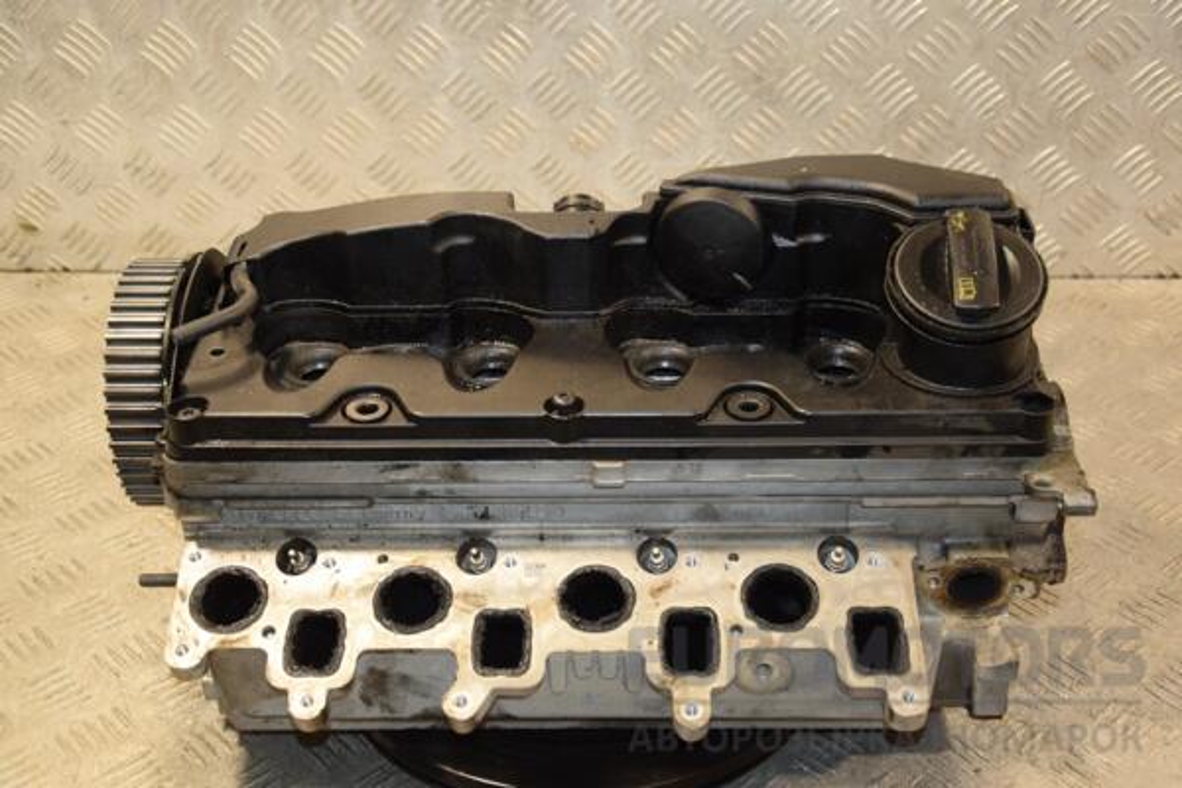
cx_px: 591
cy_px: 394
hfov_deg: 38.9
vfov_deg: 26.5
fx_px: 1674
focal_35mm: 51
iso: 800
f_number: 5
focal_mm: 34
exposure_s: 1/125
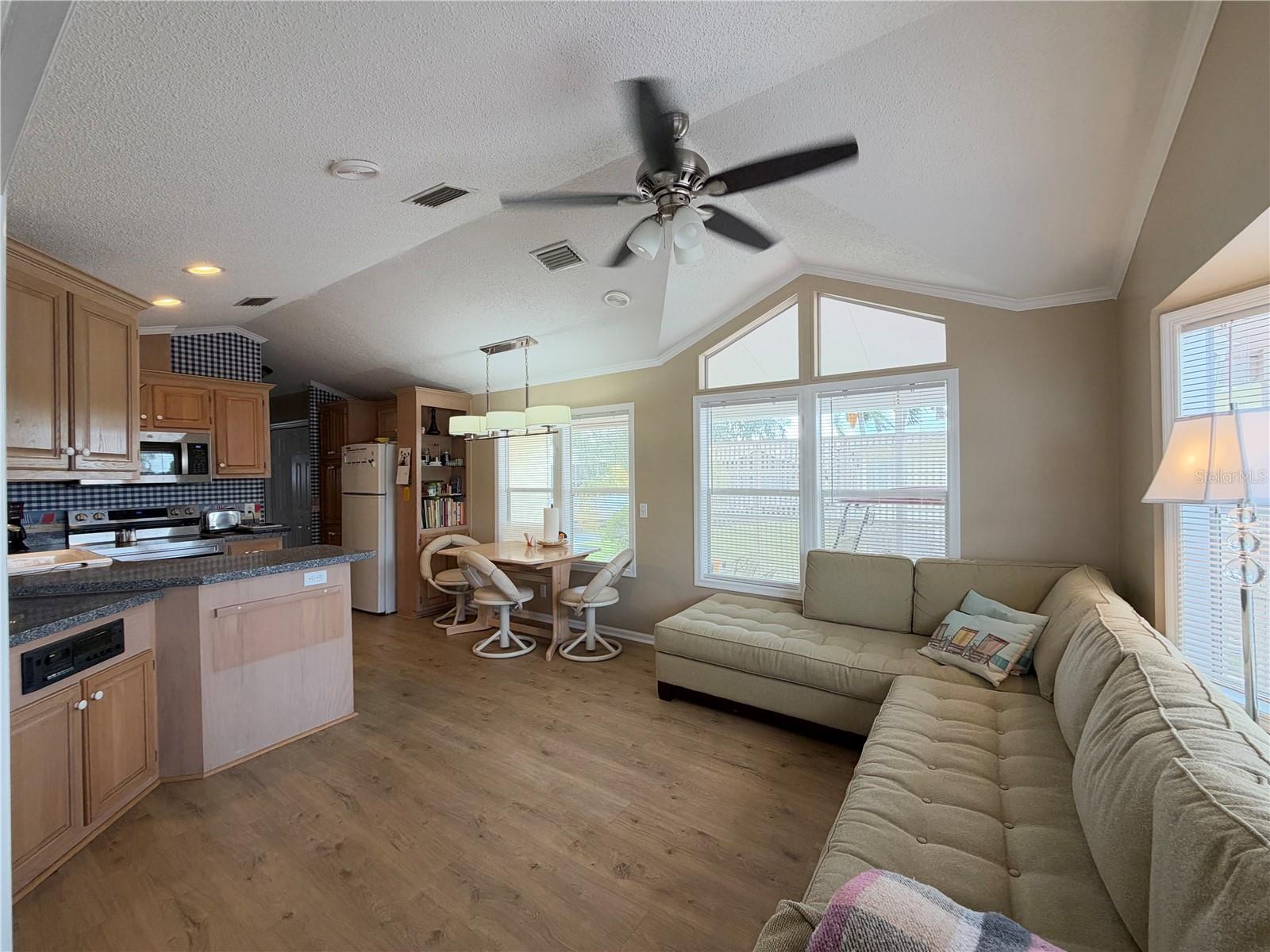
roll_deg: +1.1
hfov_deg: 102.1
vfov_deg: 85.7
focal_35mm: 14
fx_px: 514
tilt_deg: -0.1
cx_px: 635
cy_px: 476
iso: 250
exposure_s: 1/120
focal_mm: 2.22
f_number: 2.2
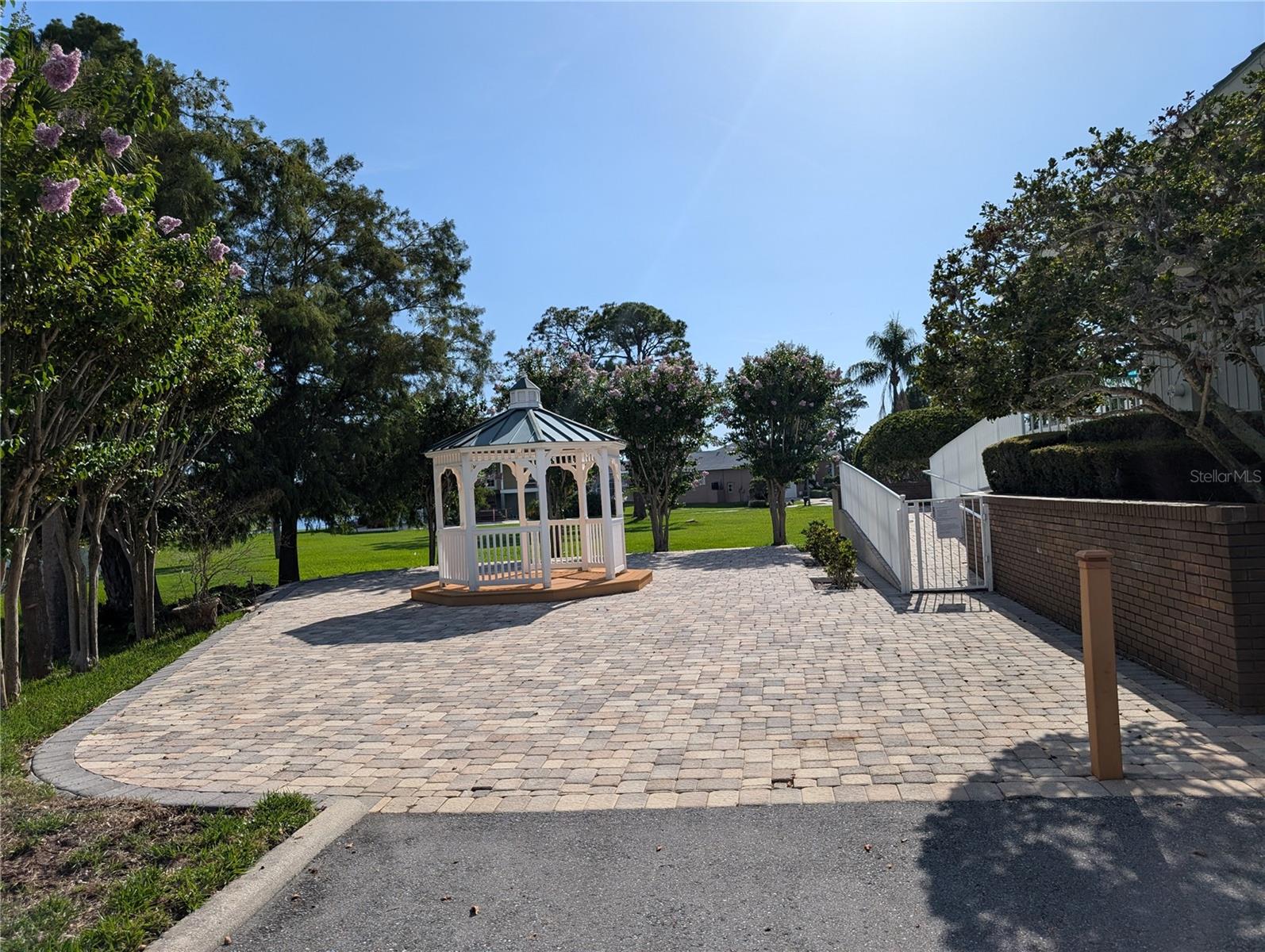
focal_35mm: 24
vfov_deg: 56.9
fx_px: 878
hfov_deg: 71.5
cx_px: 632
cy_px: 476
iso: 21
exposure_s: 1/2037
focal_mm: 6.9
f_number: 1.68
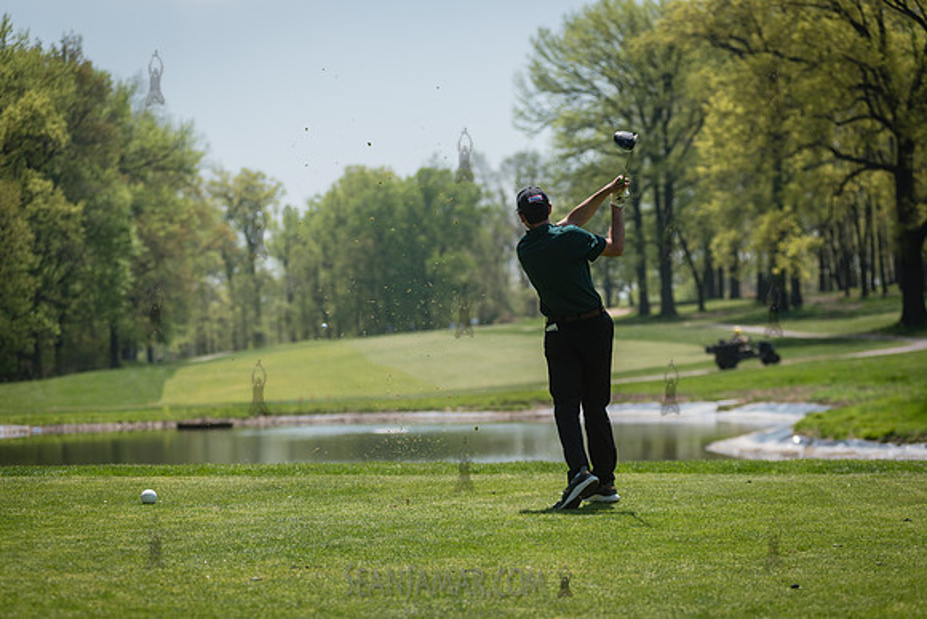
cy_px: 310
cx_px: 464
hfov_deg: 17.1
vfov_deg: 11.4
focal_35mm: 120
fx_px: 3091
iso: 100
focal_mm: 120
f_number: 3.5
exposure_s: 1/1250
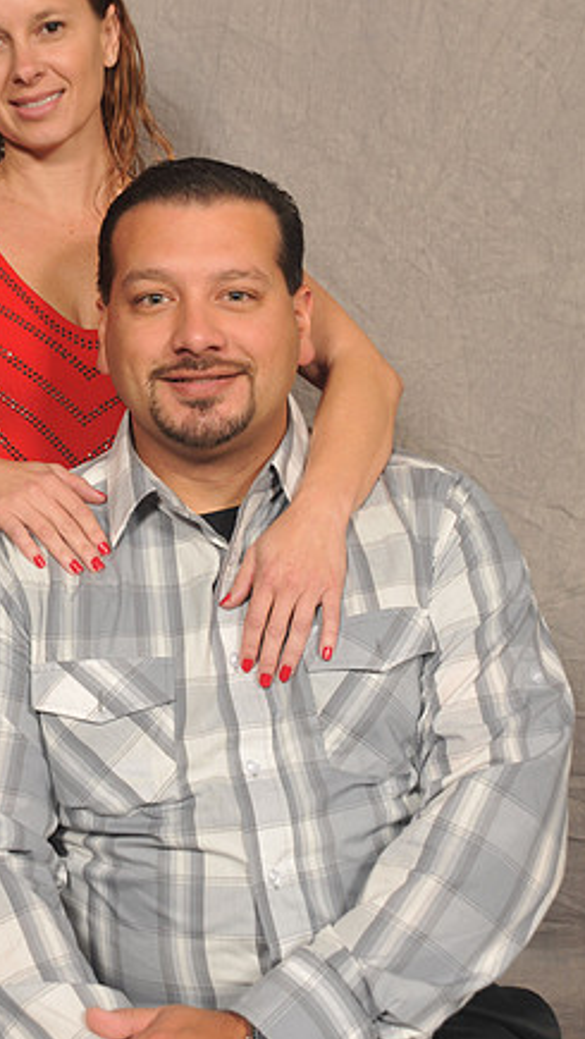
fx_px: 1846
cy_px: 420
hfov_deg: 17.9
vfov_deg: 31.3
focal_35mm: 67
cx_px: 178
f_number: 5.6
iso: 200
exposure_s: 1/125
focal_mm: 32
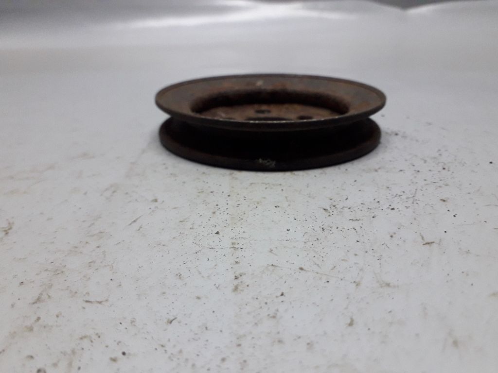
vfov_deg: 51.4
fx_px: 388
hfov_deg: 65.3
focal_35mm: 27
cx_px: 249
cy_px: 186
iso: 250
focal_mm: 3.6
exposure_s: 1/50
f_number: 1.9
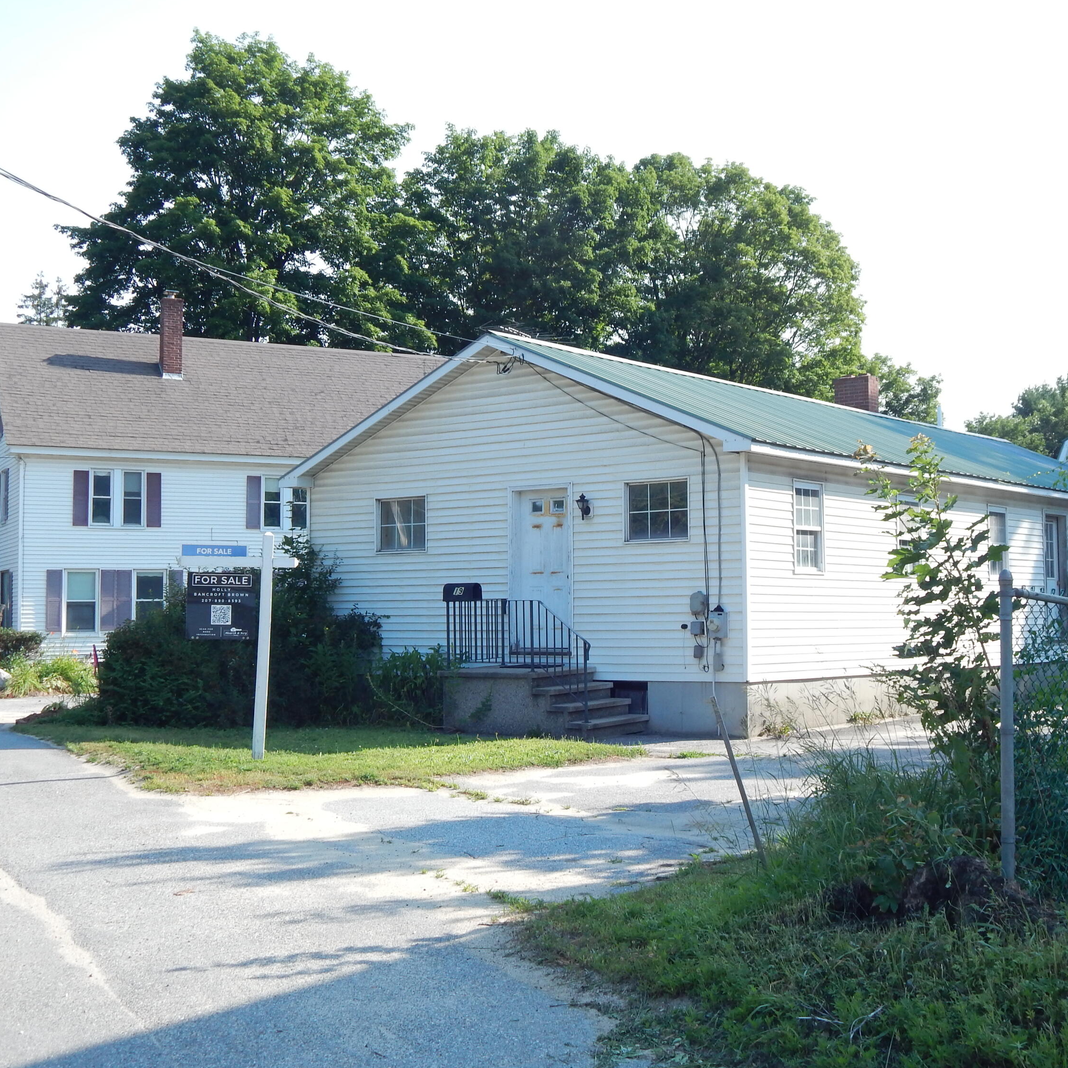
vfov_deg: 37.6
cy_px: 534
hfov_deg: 37.4
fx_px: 1571
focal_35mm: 45
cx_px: 645
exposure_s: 1/400
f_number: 3.4
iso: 125
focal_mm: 6.8
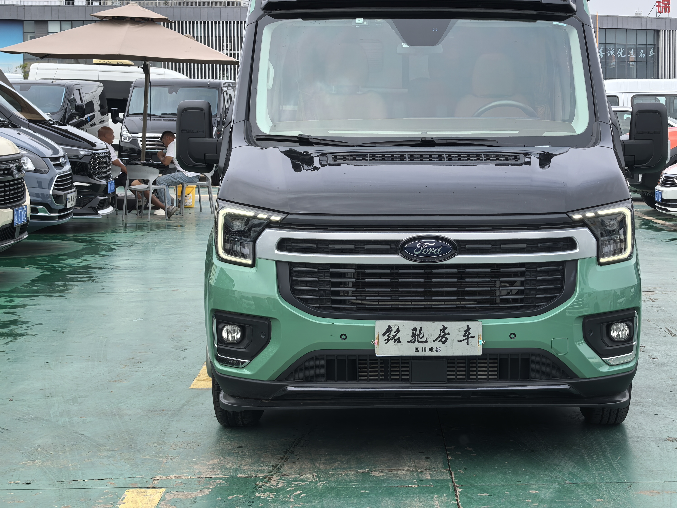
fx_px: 1447
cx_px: 420
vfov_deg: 19.8
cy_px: 164
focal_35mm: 74
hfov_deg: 26.3
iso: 50
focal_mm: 6.98
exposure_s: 1/1449
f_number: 2
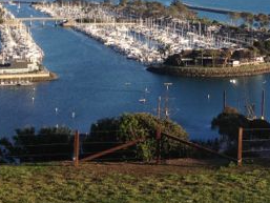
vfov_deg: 16.5
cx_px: 270
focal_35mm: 87
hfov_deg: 21.7
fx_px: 679
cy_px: -19
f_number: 2.4
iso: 50
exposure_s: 1/1151
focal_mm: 4.28
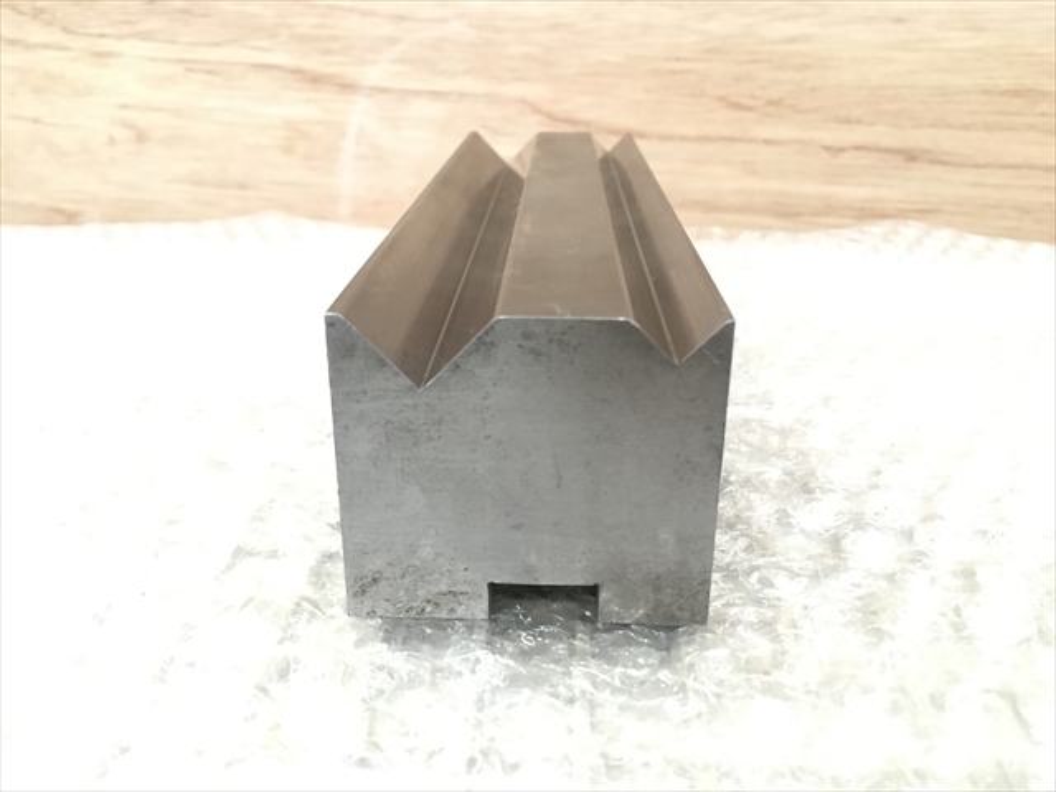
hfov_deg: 61.7
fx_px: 885
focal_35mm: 29
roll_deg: +0.1
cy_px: 396
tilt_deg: -23.0
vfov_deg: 48.2
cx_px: 528
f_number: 2.2
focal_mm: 4.15
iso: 200
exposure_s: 1/24
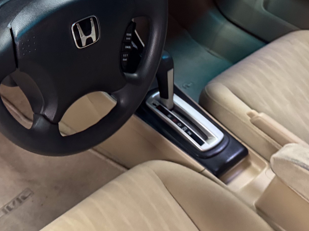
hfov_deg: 33.2
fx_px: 500
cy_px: 68
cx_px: 54
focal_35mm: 56
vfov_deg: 25.9
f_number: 1.78
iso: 640
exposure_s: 1/60
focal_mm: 6.76
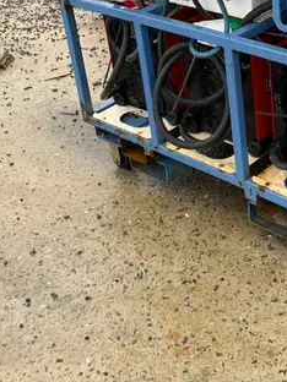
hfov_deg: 23.4
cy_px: 57
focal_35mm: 61
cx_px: 255
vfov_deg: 30.6
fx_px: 674
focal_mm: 4.25
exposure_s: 1/122
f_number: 1.8
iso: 40
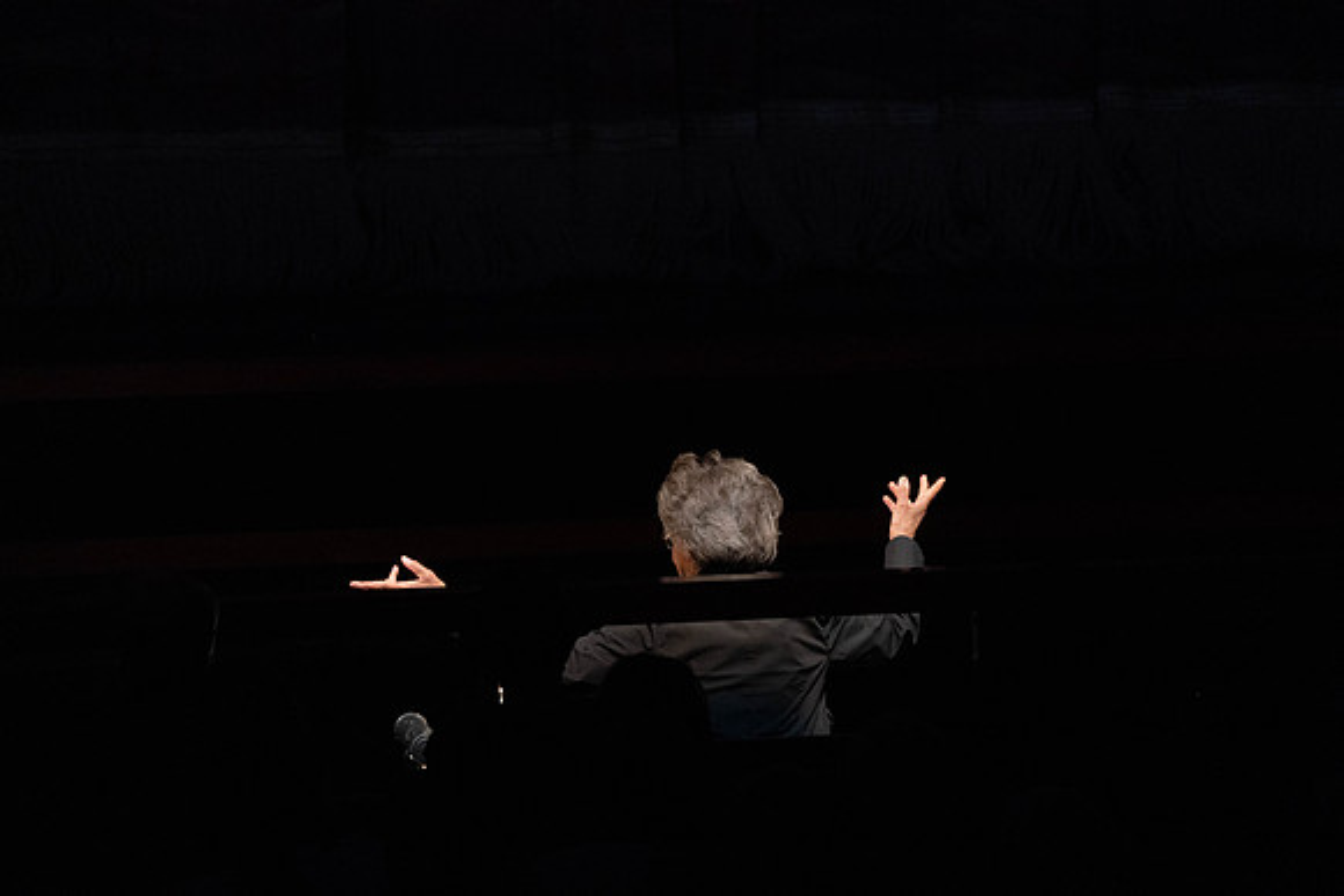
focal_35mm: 400
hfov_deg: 5.2
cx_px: 672
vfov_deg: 3.4
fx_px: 14936
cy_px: 448
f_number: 5.6
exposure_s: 1/400
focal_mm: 400
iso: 5000
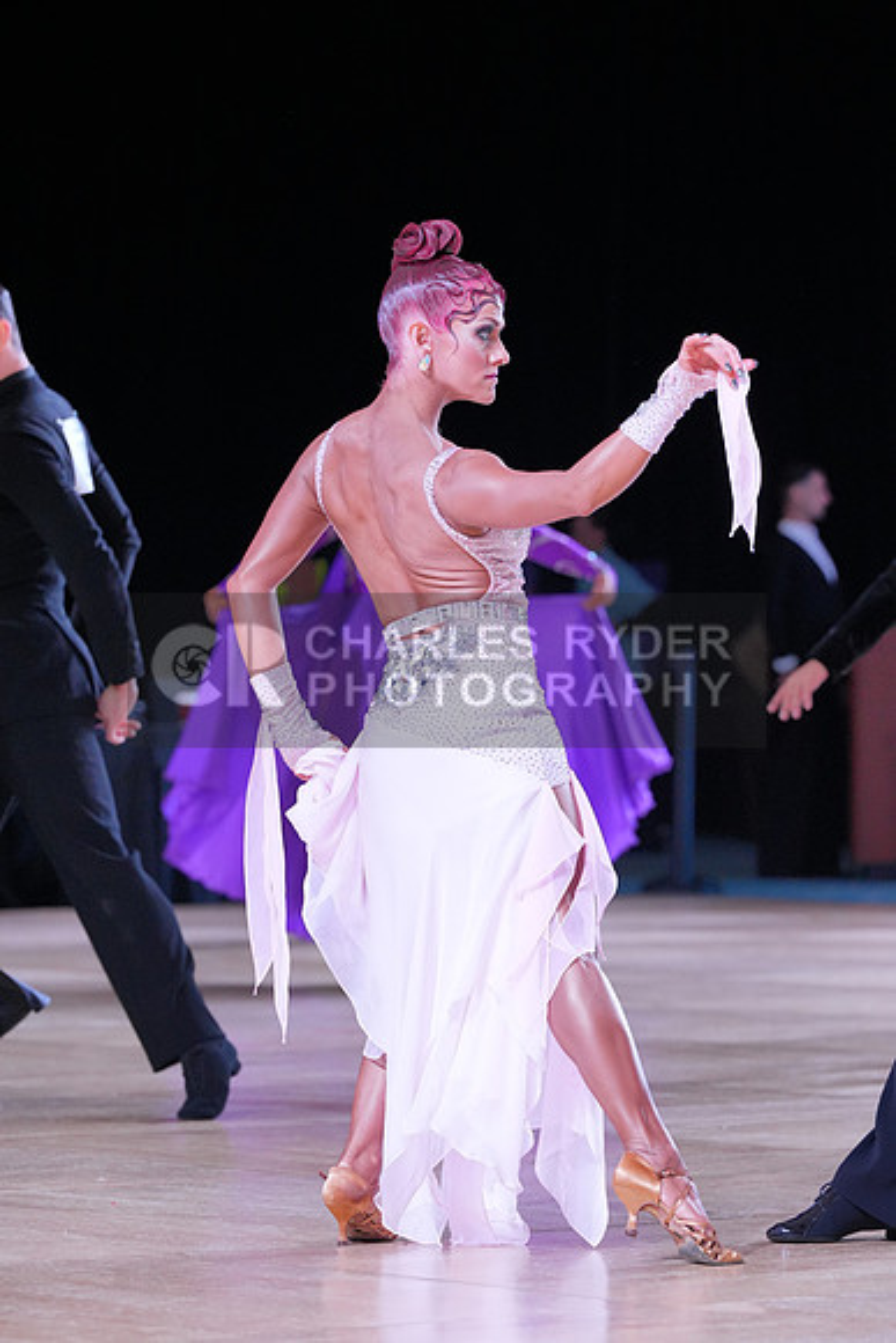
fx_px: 6715
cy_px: 672
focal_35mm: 180
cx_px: 448
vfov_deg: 11.4
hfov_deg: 7.6
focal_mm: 180
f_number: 5.6
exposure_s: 1/400
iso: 4000
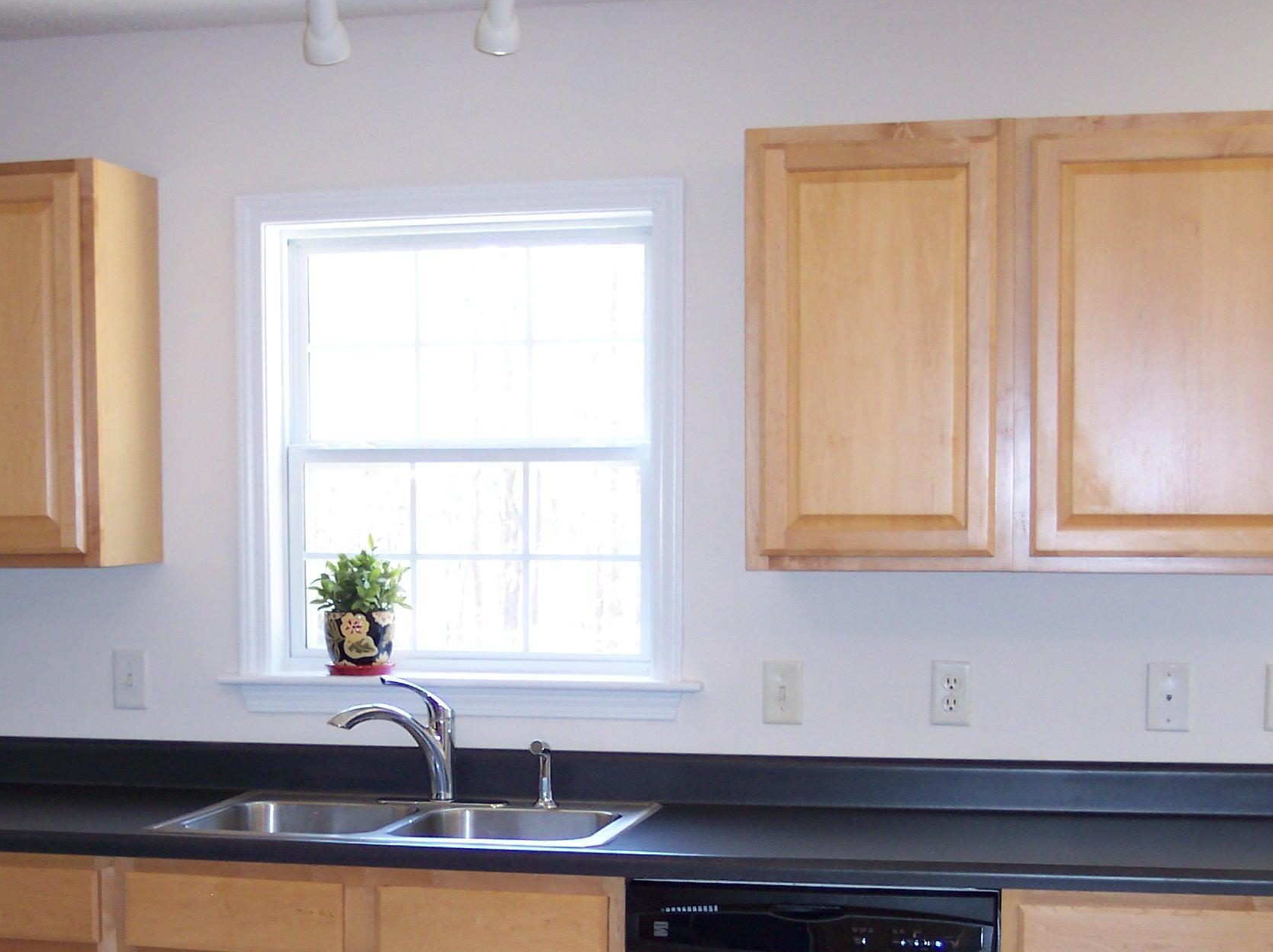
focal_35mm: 59
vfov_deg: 24.5
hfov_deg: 32.7
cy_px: 730
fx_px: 2168
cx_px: 545
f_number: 2.8
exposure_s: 1/30
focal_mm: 8
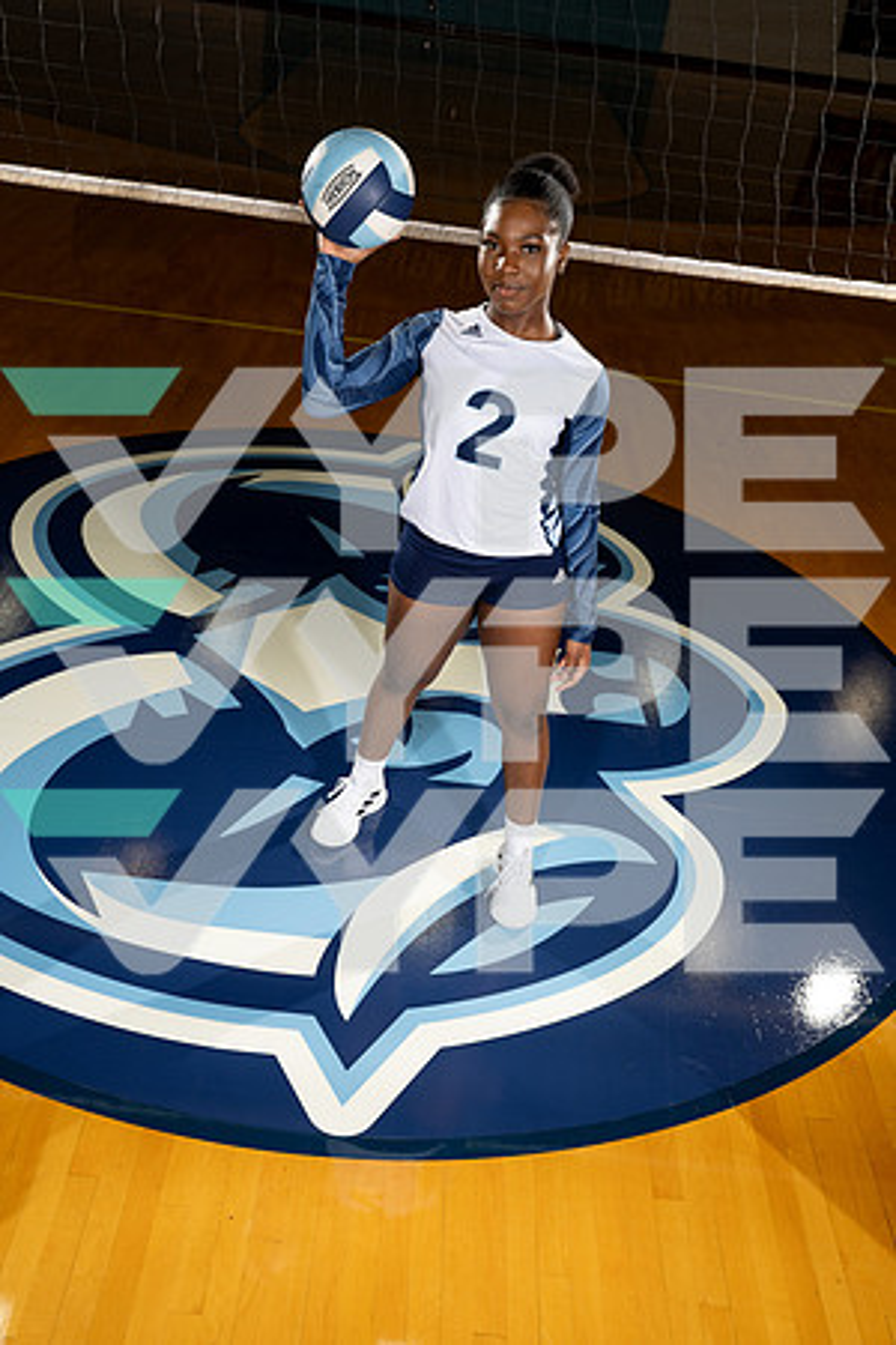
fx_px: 1269
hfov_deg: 38.9
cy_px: 672
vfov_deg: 55.8
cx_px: 448
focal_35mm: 34
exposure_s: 1/250
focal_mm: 34
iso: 250
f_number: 6.3
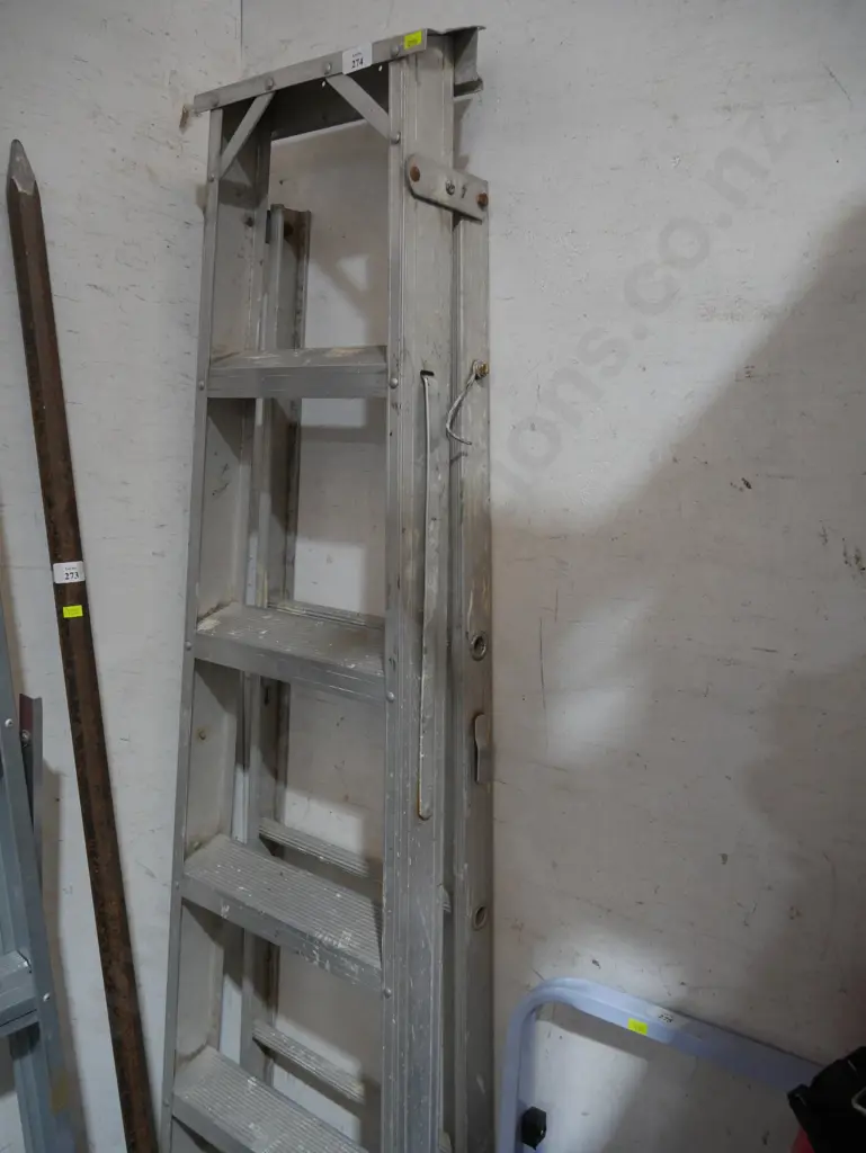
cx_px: 433
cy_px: 576
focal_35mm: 28
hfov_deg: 49.8
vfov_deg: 63.4
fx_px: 933
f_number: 3.5
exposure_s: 1/60
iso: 640
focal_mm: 14
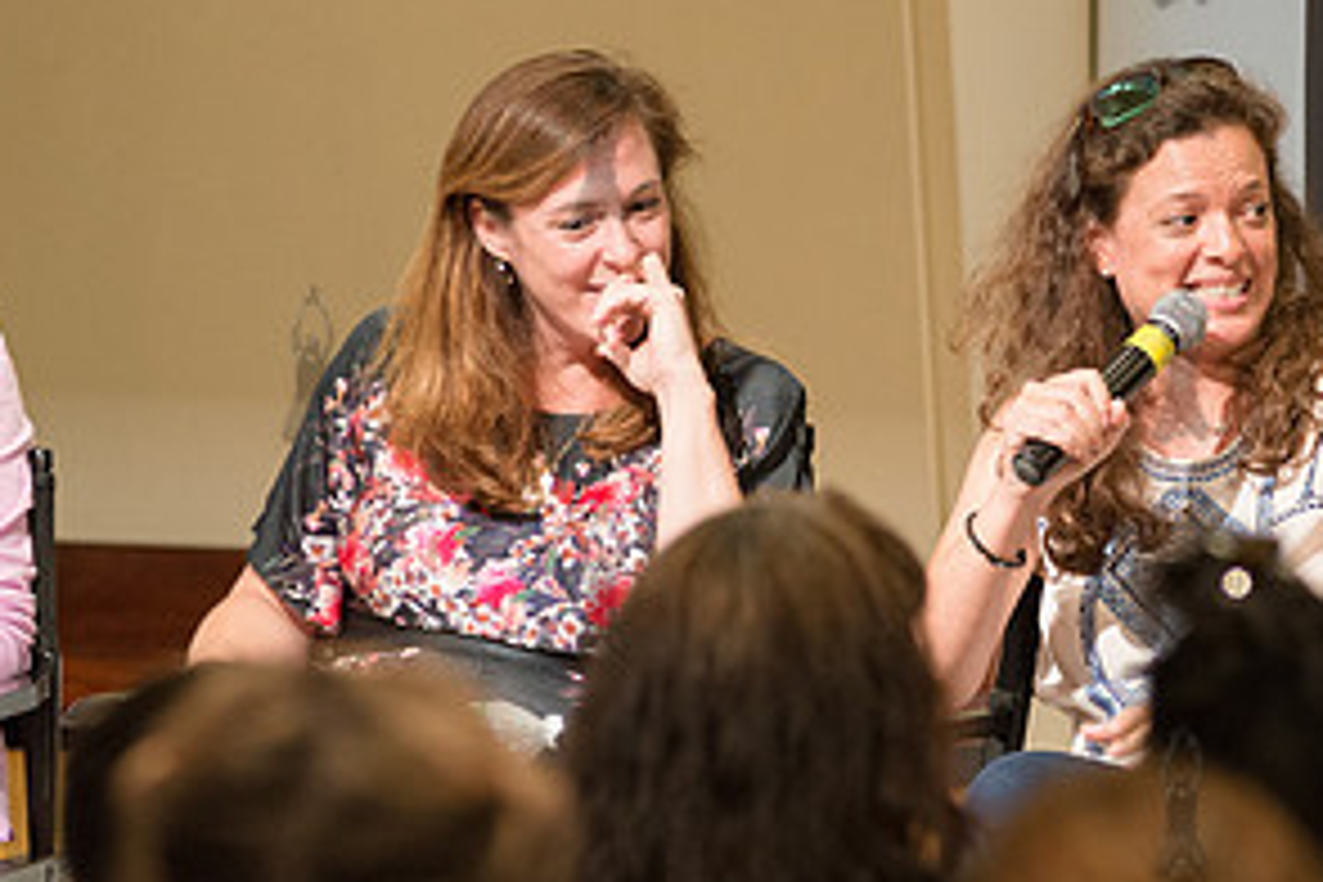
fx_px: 11245
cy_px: 362
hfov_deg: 6.7
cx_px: 1179
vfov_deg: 4.5
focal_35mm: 306
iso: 2500
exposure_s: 1/160
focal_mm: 155
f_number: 4
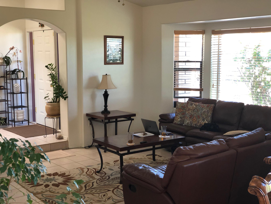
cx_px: 136
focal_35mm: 52
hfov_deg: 36.8
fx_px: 407
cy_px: 102
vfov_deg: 28.0
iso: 100
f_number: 2.4
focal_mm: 6
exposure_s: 1/40
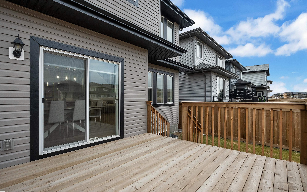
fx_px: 147
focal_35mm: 18
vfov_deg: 66.4
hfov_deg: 92.6
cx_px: 154
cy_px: 98
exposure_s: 1/200
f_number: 4
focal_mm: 11
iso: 640
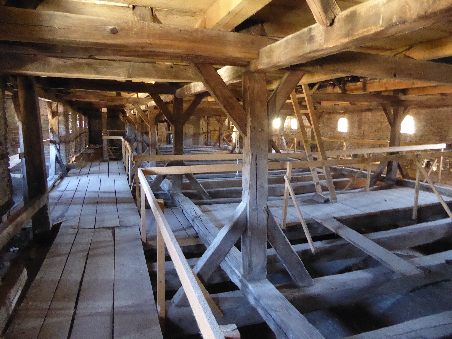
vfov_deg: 56.8
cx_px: 226
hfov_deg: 71.6
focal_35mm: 24
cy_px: 170
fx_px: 313
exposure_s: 1/4
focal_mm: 4.3
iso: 1000
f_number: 3.3
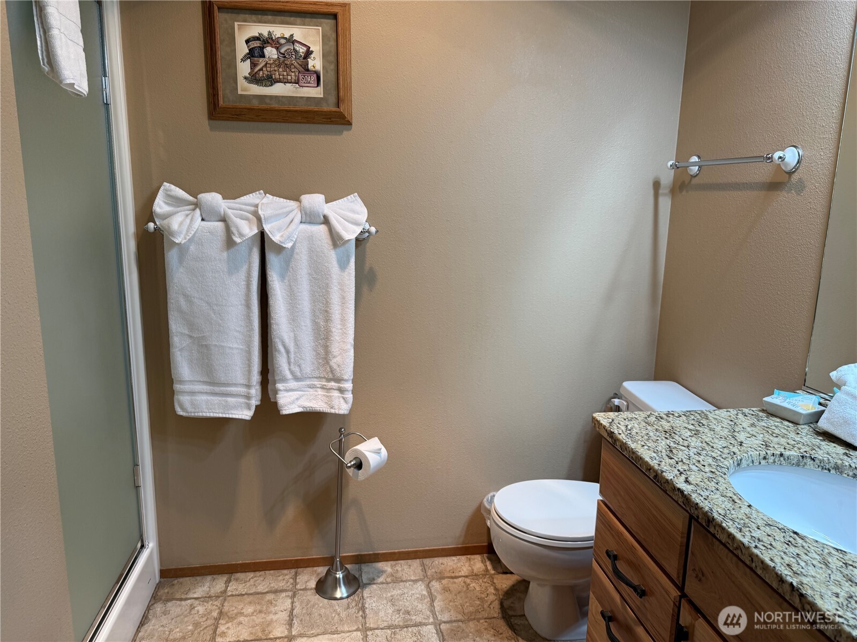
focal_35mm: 24
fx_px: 594
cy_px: 321
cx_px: 428
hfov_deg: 71.6
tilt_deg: -10.6
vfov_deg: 56.8
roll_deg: -0.8
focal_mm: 6.76
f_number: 1.78
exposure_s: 1/120
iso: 100
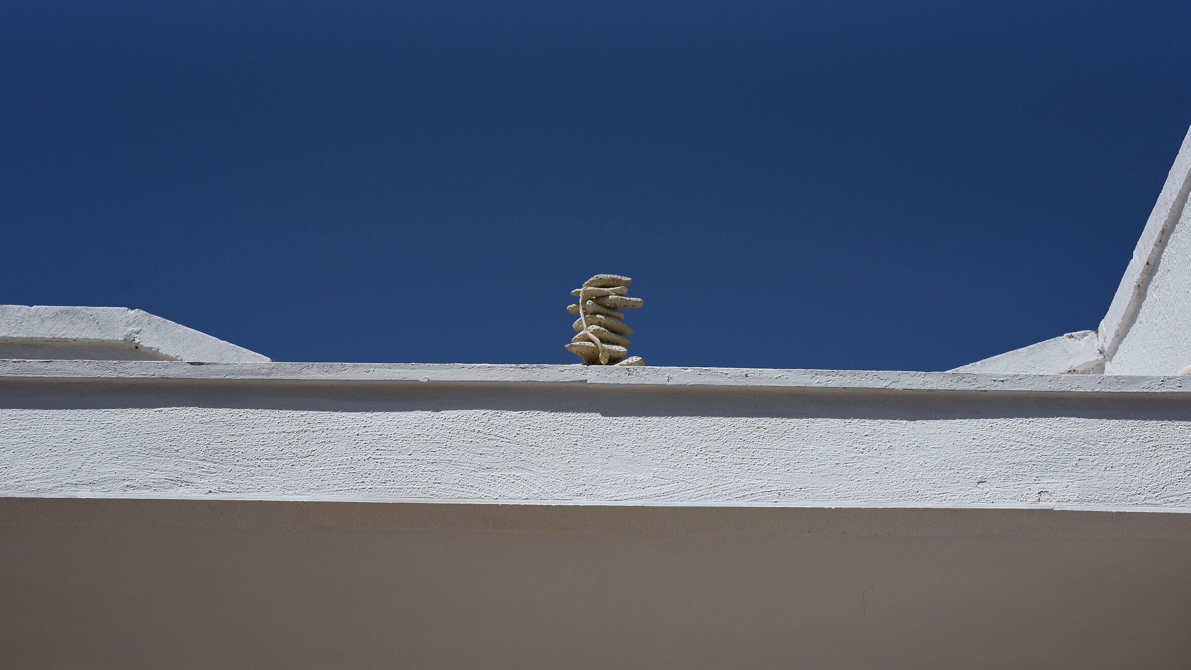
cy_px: 366
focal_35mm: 91
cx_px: 584
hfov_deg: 23.4
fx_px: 2874
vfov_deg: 13.3
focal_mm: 85
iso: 500
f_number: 8
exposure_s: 1/4000
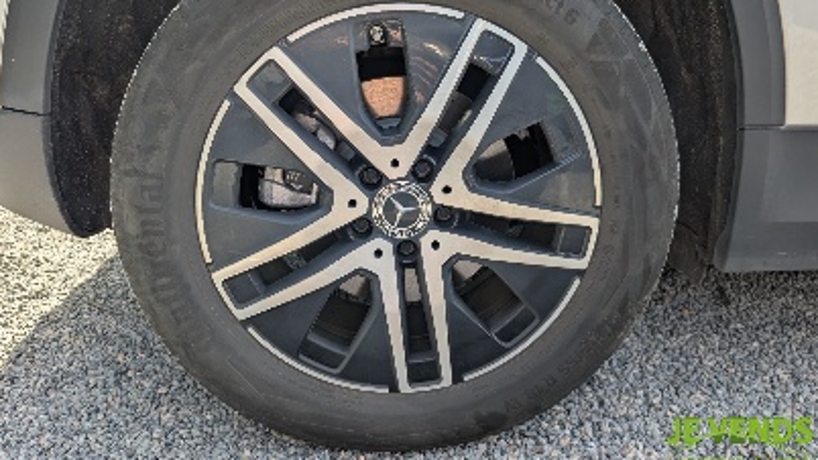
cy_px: 177
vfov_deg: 42.6
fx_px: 586
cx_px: 403
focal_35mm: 27
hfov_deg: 69.9
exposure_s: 1/211
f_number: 1.68
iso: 18
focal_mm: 6.9
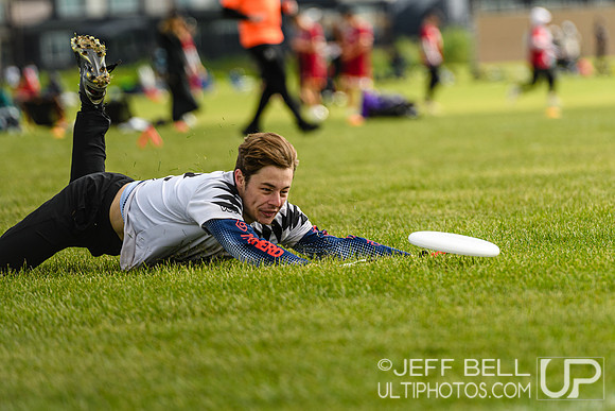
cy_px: 206
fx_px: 5126
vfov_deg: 4.6
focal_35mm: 300
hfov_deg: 6.9
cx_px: 308
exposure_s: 1/1600
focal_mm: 200
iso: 100
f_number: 3.2
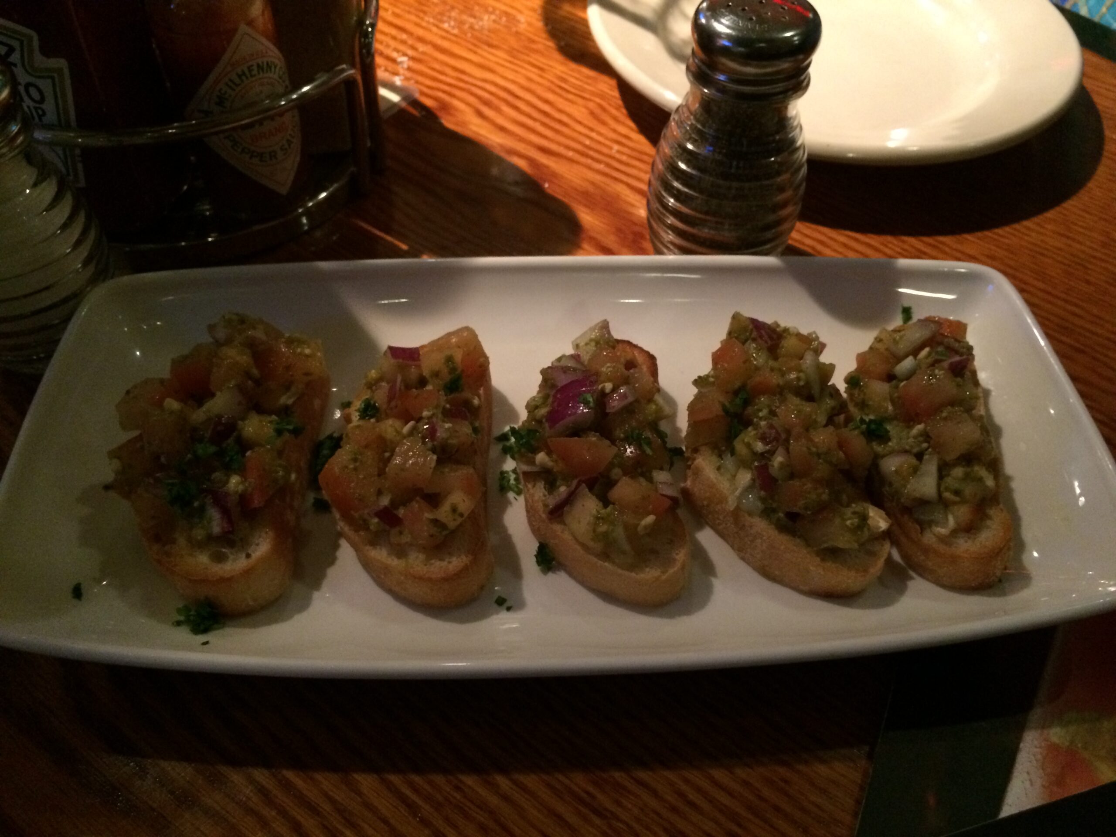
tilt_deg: -50.1
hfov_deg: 61.7
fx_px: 935
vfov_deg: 48.2
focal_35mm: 29
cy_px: 418
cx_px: 558
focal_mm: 4.15
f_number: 2.2
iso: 400
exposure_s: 1/15
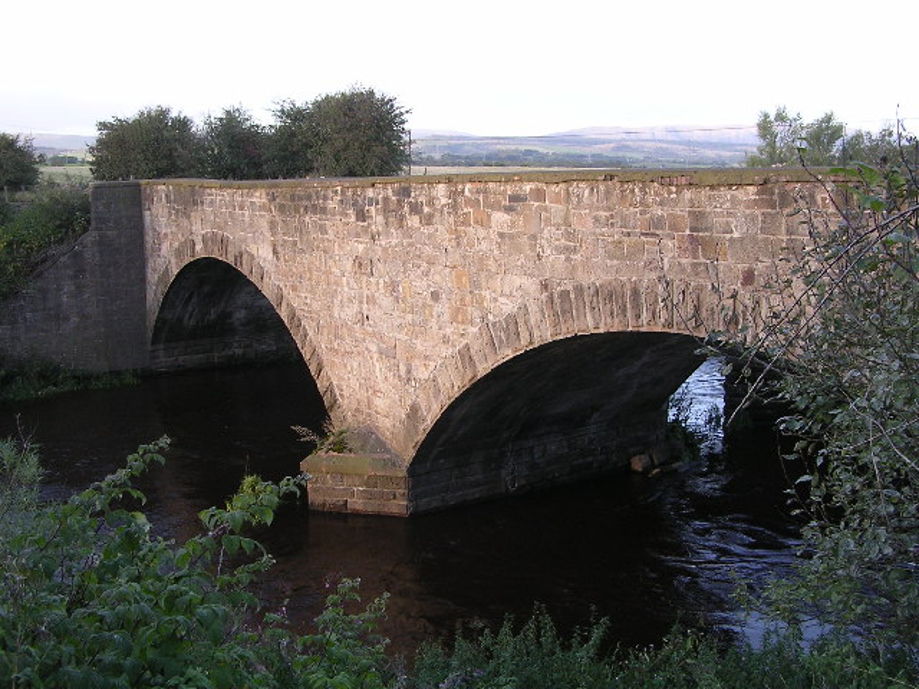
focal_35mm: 38
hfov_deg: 49.0
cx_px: 460
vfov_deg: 37.7
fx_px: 1009
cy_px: 344
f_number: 2.8
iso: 100
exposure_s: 1/71.6
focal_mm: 5.8
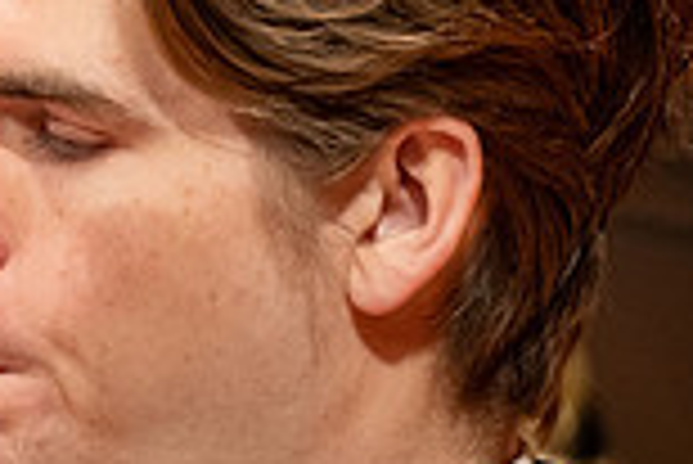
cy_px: 493
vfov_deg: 2.6
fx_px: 10135
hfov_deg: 3.9
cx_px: -346
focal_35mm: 526
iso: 2500
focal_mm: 140
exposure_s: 1/160
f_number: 4
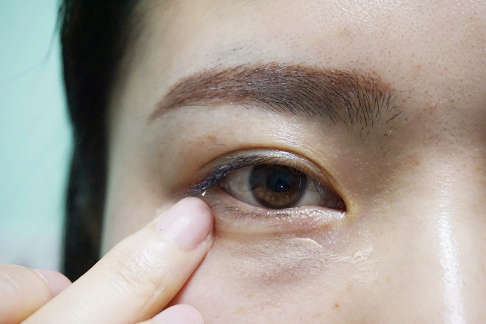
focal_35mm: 66
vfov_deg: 20.6
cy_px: 162
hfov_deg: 30.5
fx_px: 891
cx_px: 243
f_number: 5.6
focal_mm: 44
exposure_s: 1/50
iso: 3200
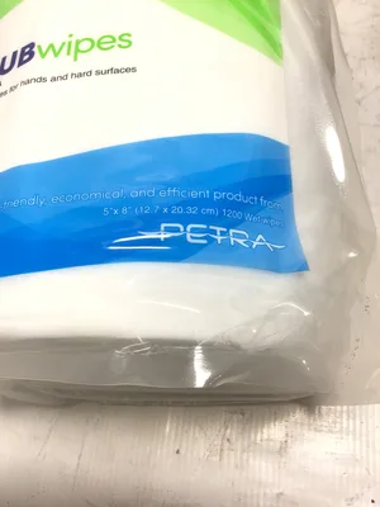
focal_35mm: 31
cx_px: 190
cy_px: 254
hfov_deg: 45.4
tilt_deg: -64.0
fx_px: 454
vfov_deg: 58.4
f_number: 2.4
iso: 25
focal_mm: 3.3
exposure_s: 1/186
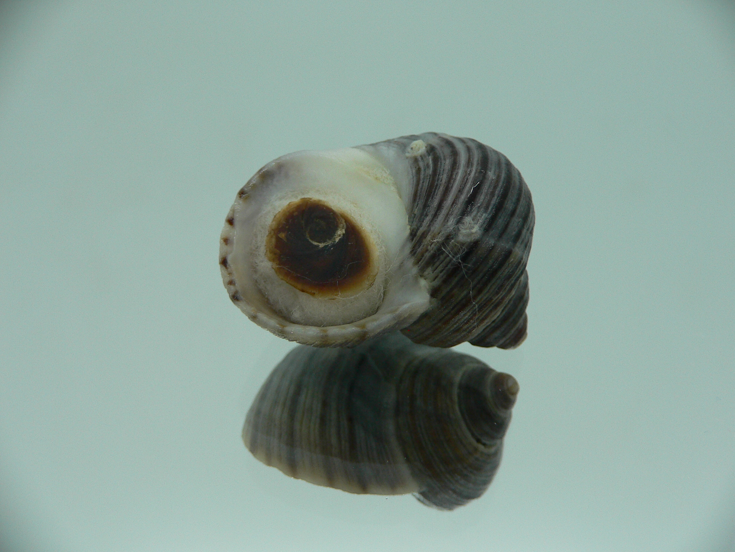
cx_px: 368
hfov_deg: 52.6
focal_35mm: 35
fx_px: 743
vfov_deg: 40.7
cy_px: 276
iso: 100
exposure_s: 1/60
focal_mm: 4.6
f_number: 2.8
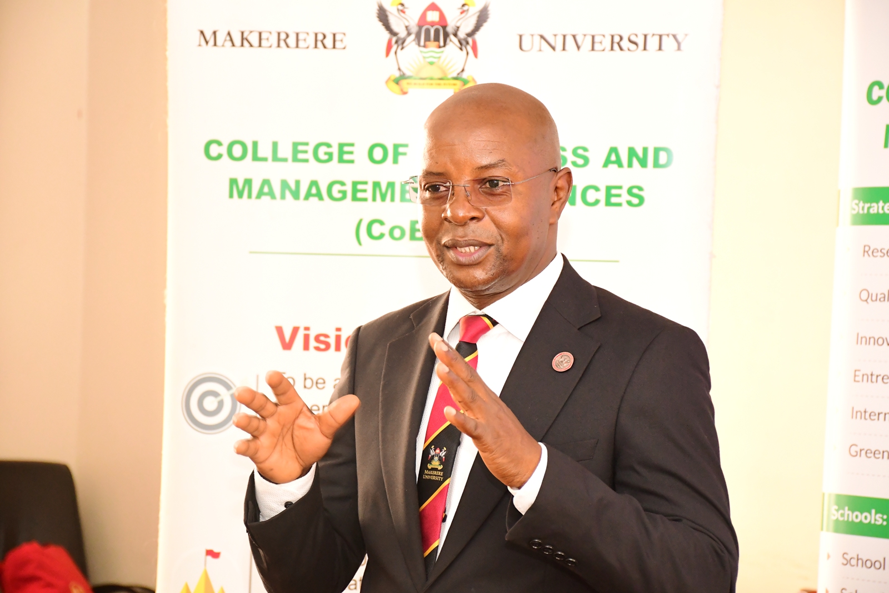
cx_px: 444
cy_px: 296
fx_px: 2963
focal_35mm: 120
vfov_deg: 11.4
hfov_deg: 17.1
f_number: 5.6
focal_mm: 80
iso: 3200
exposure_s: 1/100
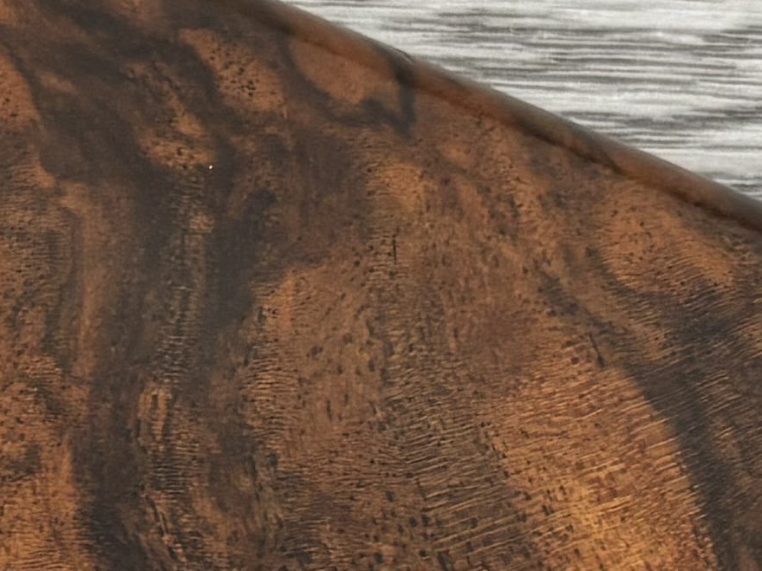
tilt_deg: -79.5
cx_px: -543
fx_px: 3720
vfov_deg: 8.7
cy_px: 725
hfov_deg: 11.0
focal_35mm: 169
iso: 160
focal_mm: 5.96
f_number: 1.6
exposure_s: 1/50
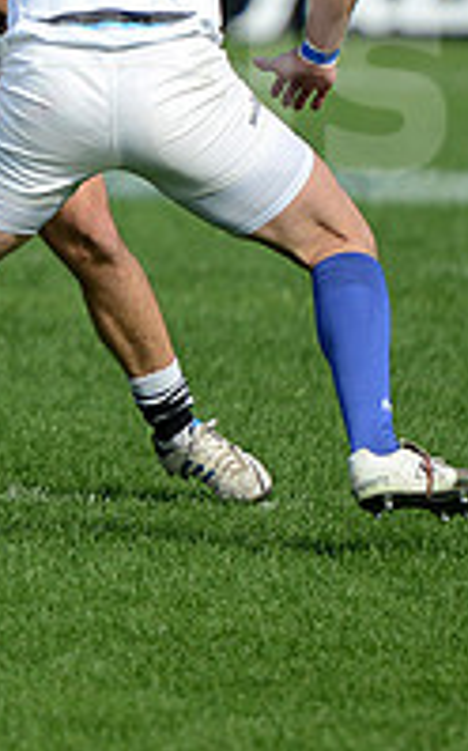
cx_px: -498
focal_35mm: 580
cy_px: 47
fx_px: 11862
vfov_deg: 3.6
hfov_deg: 2.3
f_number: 2.8
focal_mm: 195
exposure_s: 1/2500
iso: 250
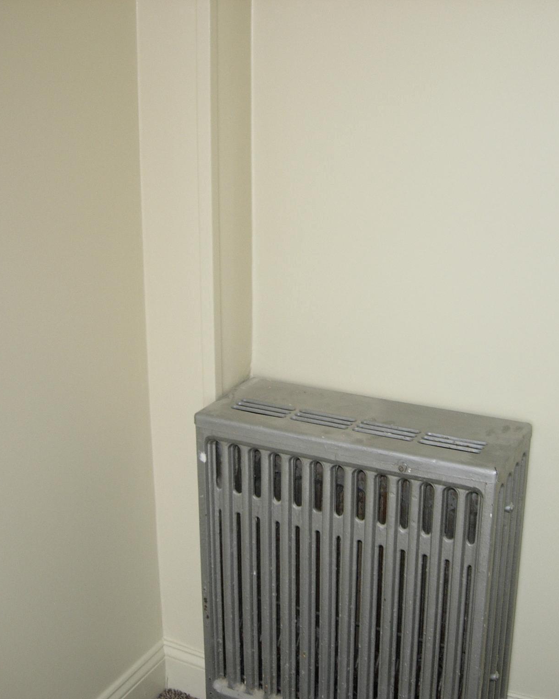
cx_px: 319
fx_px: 1034
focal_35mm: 50
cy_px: 352
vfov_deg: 37.3
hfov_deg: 30.2
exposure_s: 1/36.9
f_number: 2.8
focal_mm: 7.8
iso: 79
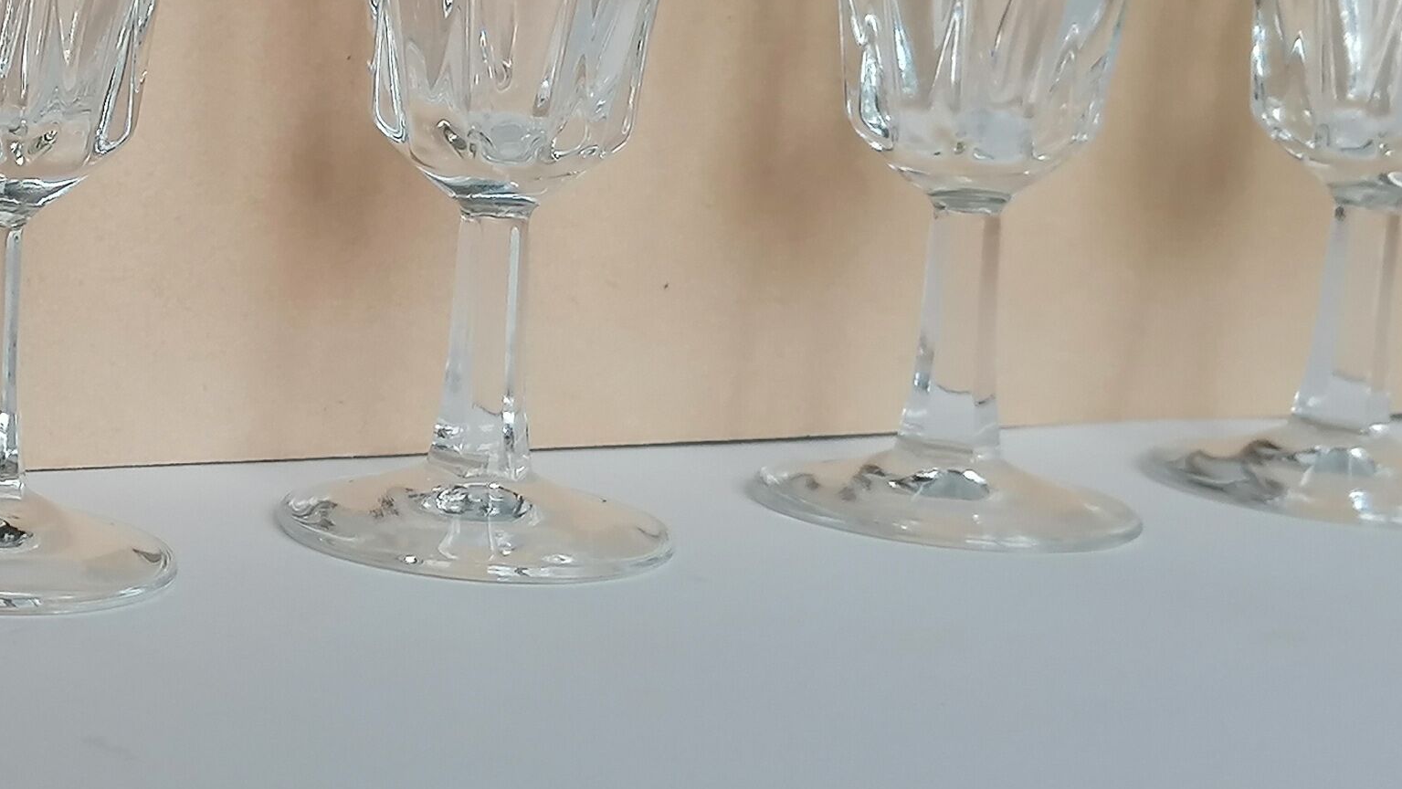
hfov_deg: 22.9
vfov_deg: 13.7
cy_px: 133
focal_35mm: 88
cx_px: -102
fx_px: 3272
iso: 50
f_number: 1.8
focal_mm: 4.75
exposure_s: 1/146
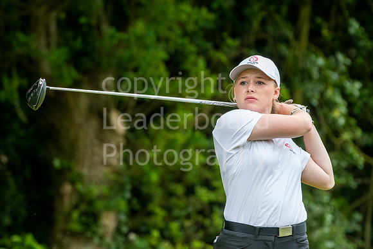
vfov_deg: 2.6
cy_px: 124
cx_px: 186
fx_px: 5441
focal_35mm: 525
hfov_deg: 3.9
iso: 1600
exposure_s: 1/1000
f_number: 5.6
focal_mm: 350
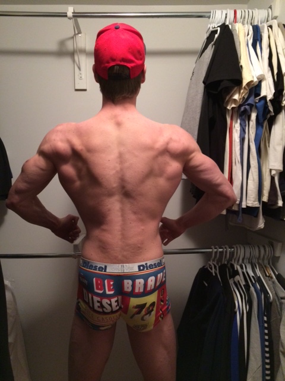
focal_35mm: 29
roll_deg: +2.3
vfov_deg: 61.7
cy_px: 190
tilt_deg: -2.4
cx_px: 142
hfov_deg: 48.2
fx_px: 318
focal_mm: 4.15
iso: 320
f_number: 2.2
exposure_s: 1/15
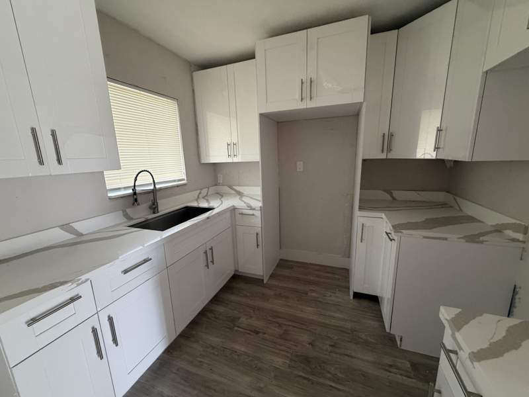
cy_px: 198
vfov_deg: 85.7
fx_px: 214
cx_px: 264
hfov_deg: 102.1
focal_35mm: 14
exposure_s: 1/61
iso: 320
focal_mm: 2.22
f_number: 2.2
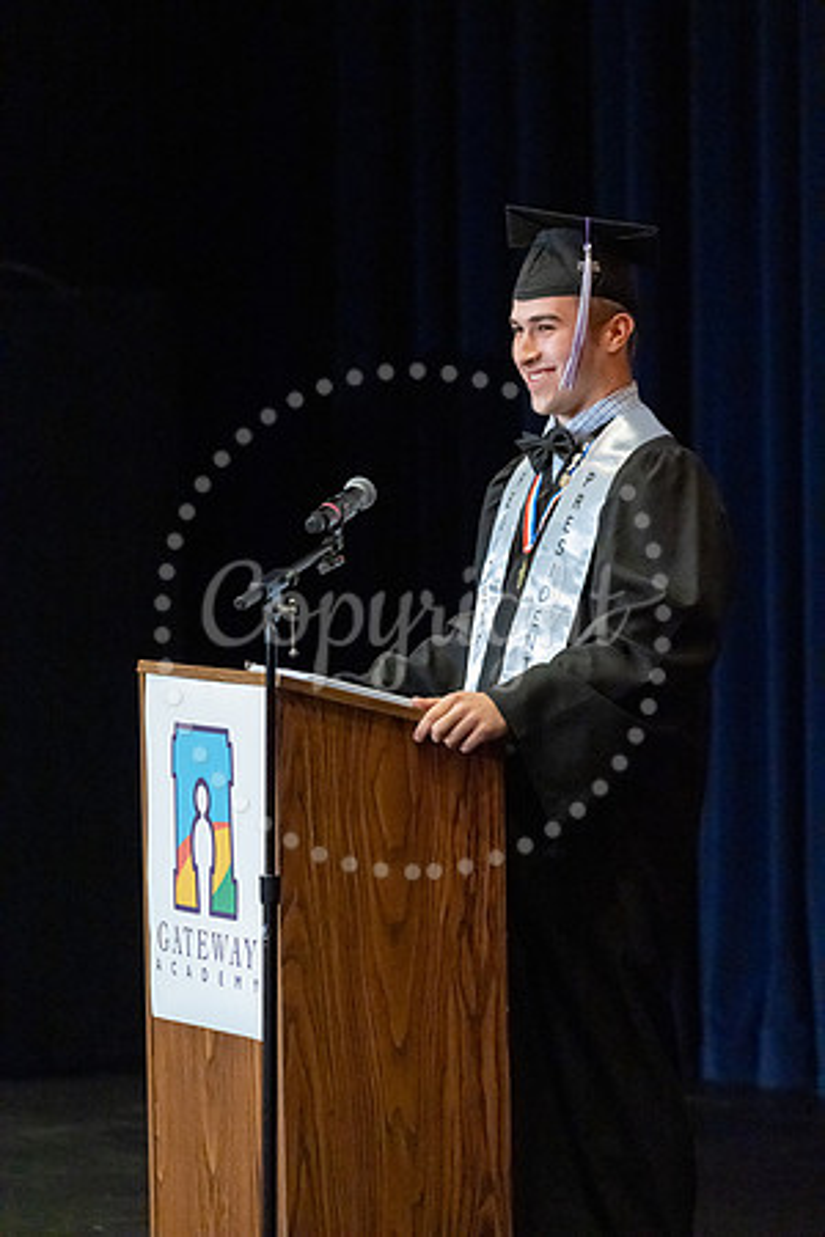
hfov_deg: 6.9
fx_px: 6874
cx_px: 412
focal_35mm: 200
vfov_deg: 10.3
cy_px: 618
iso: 20000
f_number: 4
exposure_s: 1/1000
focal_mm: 200
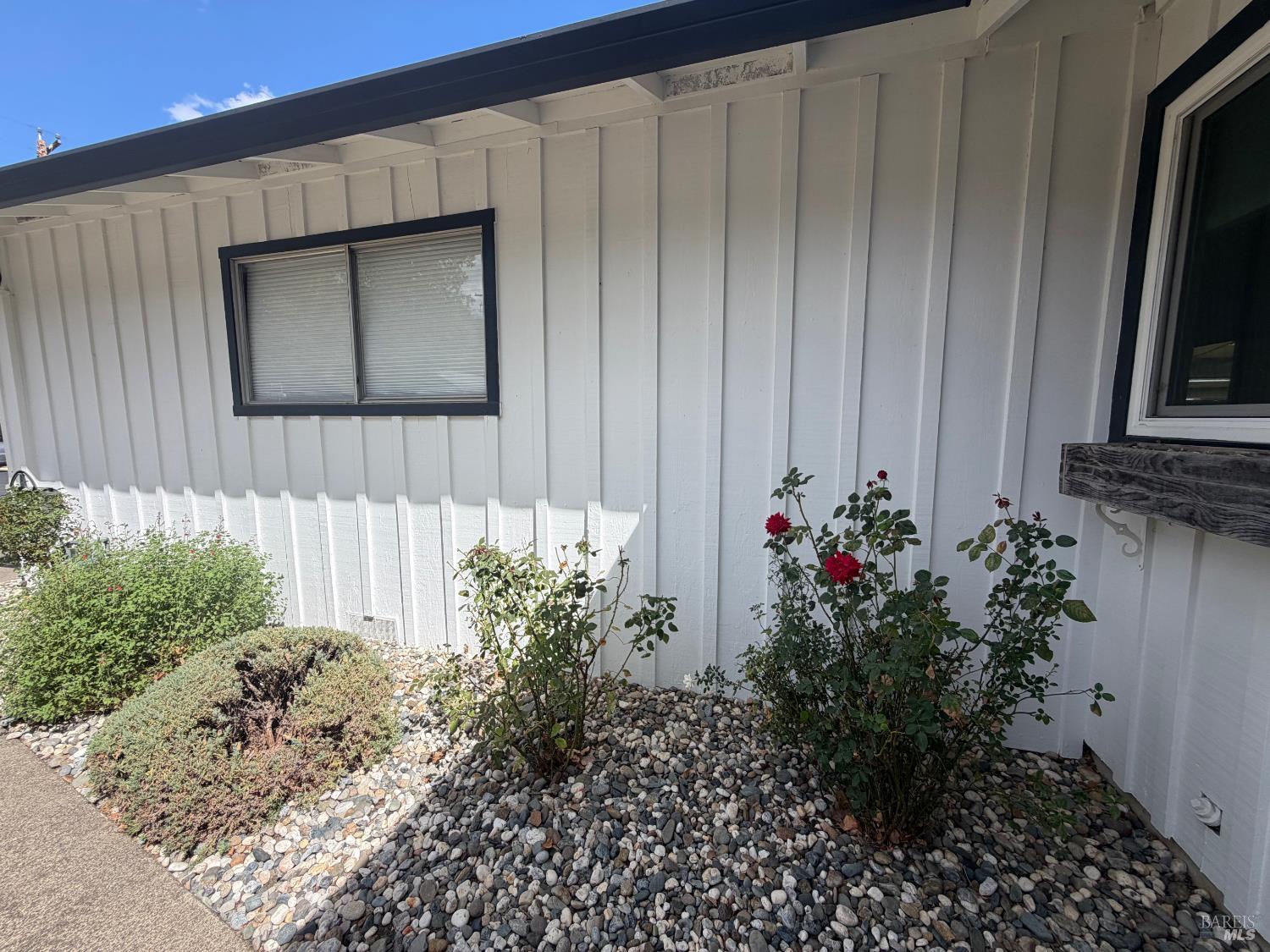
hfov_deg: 102.1
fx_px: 514
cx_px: 635
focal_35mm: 14
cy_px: 476
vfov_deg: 85.7
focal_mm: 2.22
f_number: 2.2
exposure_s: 1/770
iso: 32
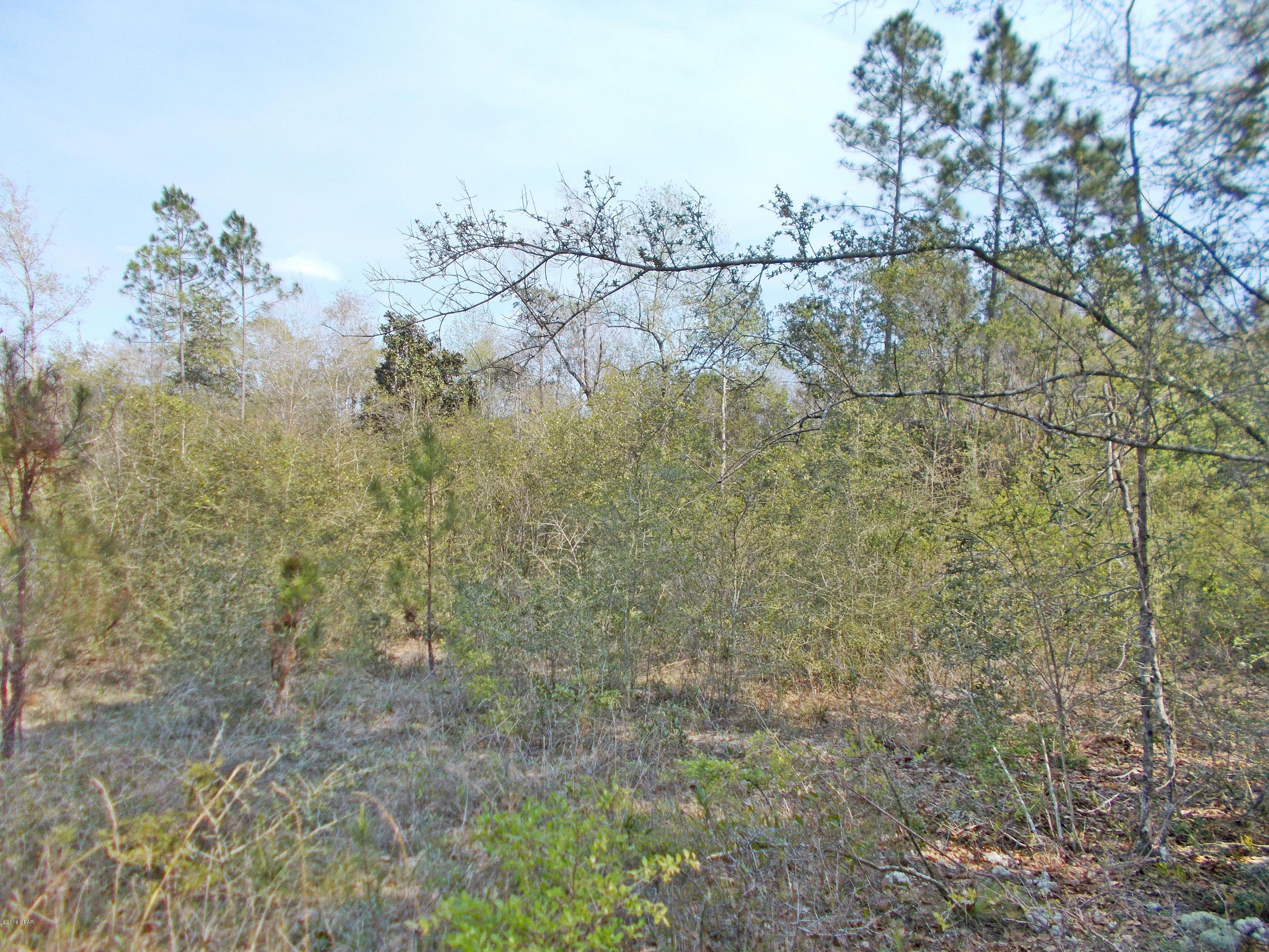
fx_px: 953
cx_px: 634
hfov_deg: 67.3
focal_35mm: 26
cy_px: 476
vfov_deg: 53.1
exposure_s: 1/500
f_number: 3.2
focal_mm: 4.6
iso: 80
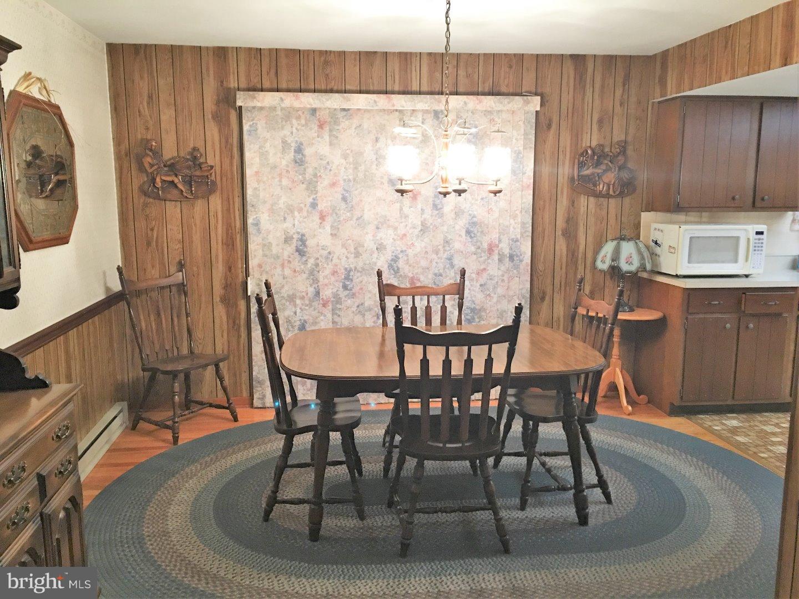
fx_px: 669
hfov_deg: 61.7
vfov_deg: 48.2
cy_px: 300
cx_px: 400
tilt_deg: -7.5
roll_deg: +0.0
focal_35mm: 29
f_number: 2.2
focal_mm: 4.15
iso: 100
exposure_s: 1/15
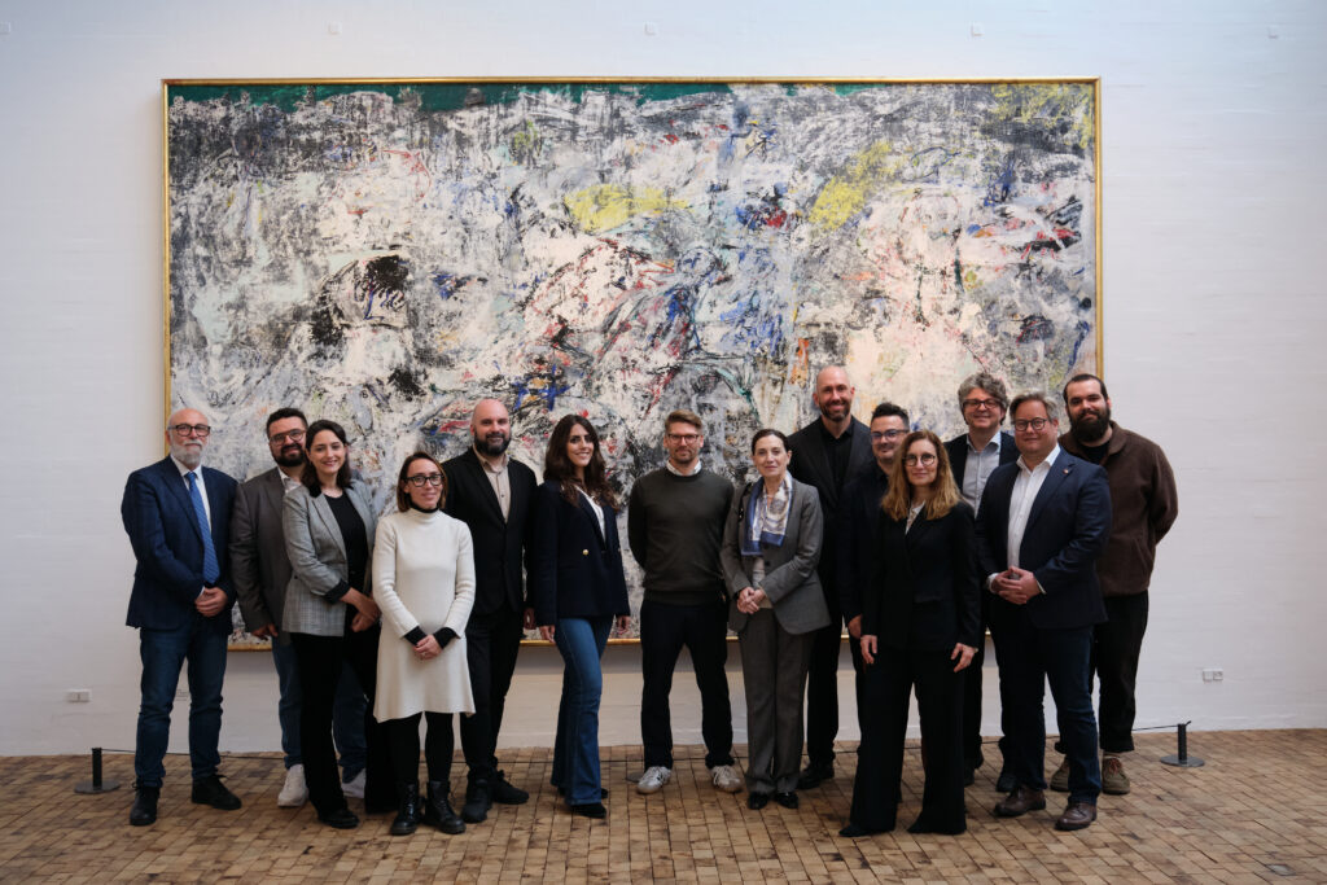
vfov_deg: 38.9
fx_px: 1253
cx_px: 664
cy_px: 442
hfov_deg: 55.8
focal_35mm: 34
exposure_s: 1/60
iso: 800
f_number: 3.6
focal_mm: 22.7
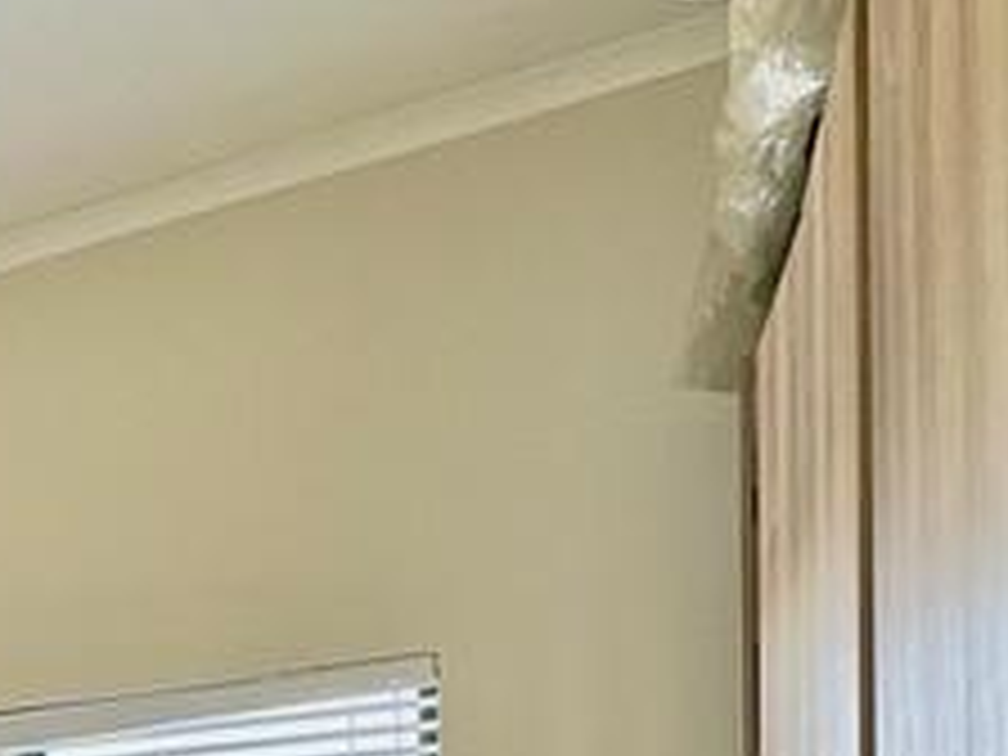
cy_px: 1058
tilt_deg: +1.0
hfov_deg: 29.5
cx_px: -351
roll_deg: +0.1
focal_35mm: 50
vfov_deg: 24.3
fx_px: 1456
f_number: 2.2
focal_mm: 2.22
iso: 40
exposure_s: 1/107
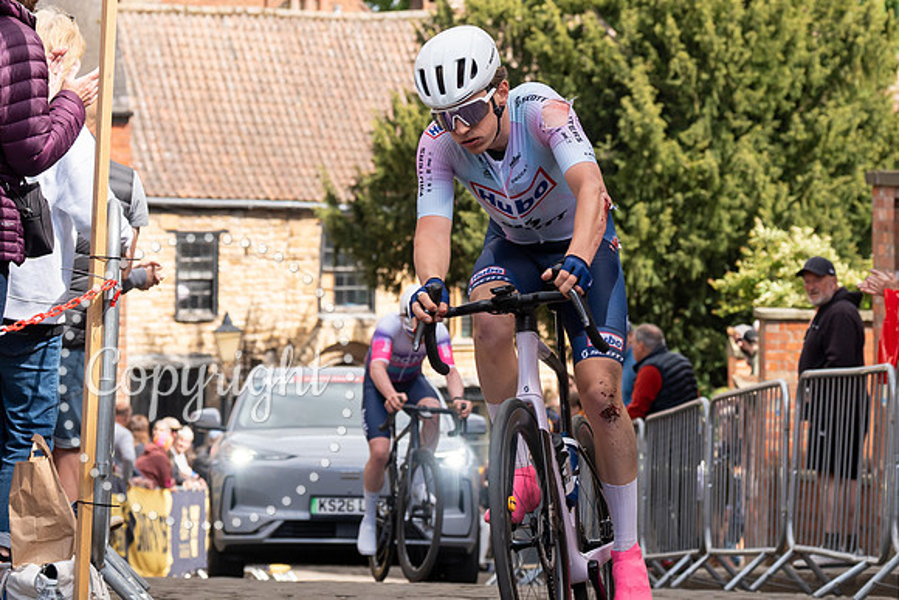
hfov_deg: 15.1
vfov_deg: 10.0
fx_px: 3391
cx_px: 564
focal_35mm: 136
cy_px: 18
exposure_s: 1/1000
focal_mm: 70
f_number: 5
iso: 400
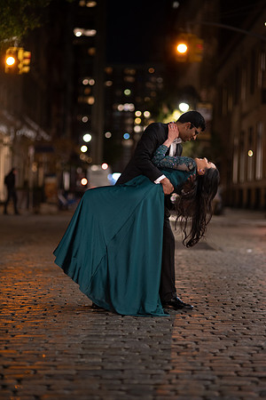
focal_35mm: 85
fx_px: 942
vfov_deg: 23.9
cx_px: 133
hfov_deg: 16.1
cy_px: 200
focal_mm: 85
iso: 1600
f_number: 1.6
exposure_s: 1/200
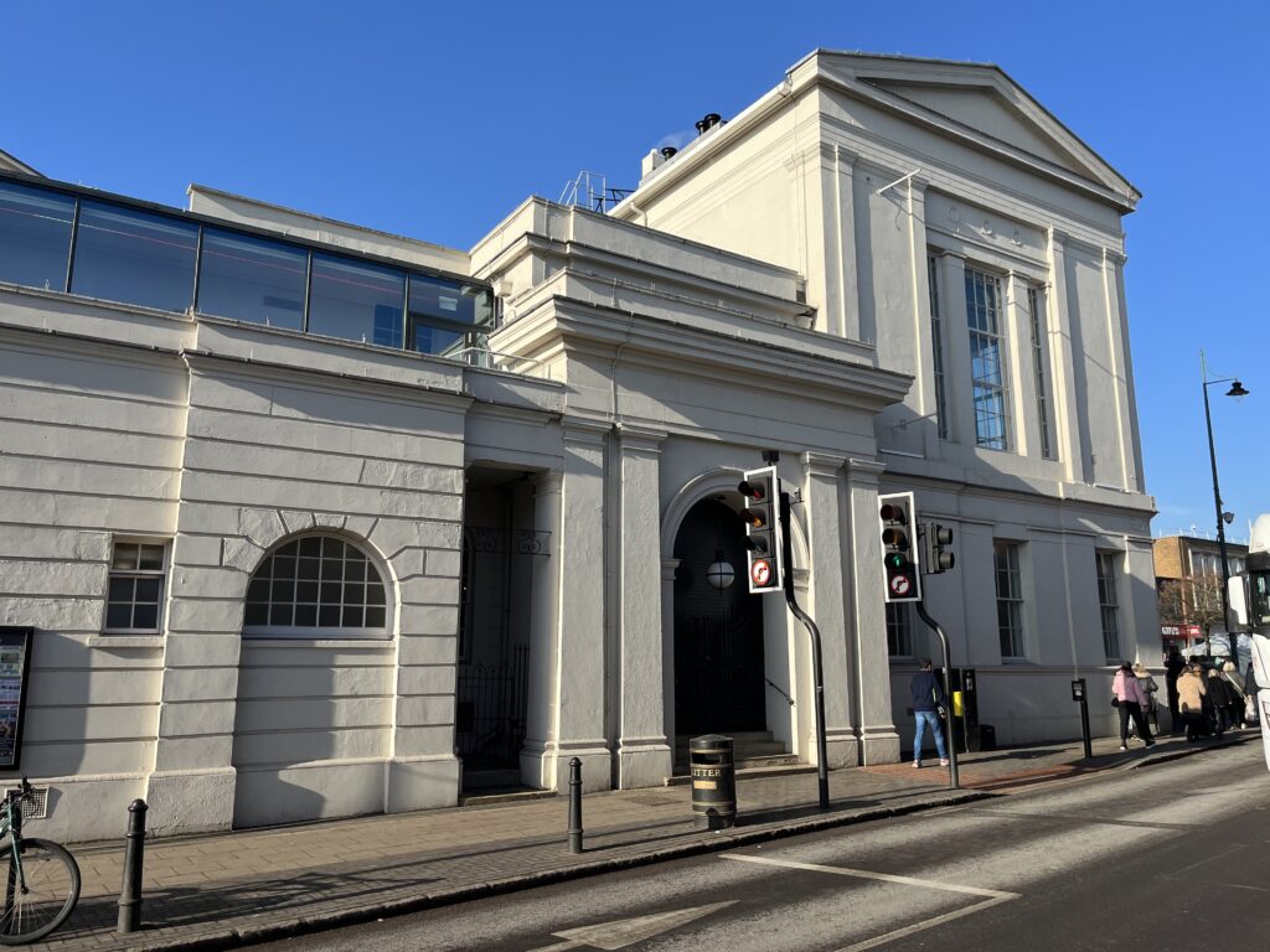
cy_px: 476
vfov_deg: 53.1
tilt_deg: +8.8
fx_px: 954
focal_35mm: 26
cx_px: 635
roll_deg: -0.7
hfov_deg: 67.3
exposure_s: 1/2268
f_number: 1.6
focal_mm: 5.1
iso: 50
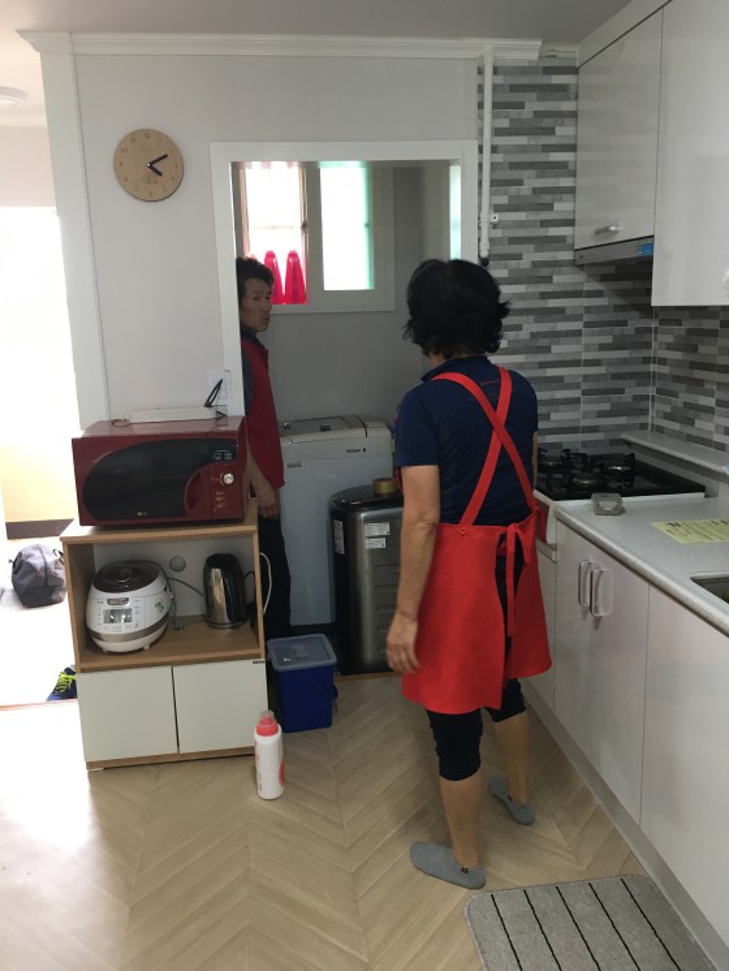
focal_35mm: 29
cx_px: 364
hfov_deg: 48.3
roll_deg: +1.8
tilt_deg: -12.5
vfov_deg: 61.6
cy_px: 486
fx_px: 814
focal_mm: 4.15
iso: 80
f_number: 2.2
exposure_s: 1/30
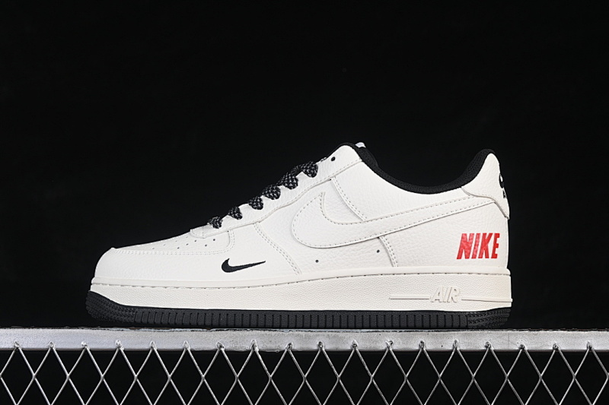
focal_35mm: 75
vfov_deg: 18.2
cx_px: 304
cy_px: 202
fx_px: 1268
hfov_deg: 27.0
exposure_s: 1/80
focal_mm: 50
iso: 160
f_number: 8
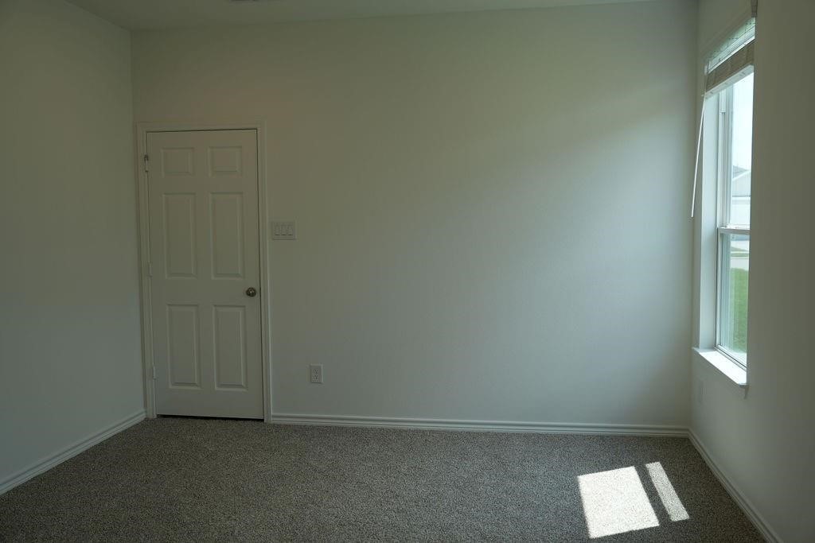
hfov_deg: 60.3
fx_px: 702
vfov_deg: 42.3
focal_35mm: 31
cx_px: 408
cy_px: 272
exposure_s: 1/160
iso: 100
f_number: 4
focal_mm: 31
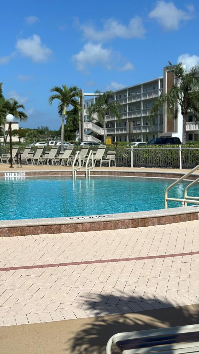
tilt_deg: -4.4
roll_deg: -0.3
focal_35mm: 53
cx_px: 71
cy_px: 177
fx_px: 497
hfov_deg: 22.6
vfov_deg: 39.2
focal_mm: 6.86
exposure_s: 1/13699
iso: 100
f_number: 1.78
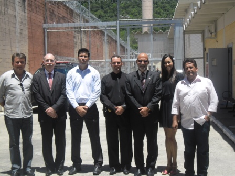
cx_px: 118
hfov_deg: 36.8
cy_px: 88
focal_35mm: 52
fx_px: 353
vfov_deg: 28.0
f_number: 5
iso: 80
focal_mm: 9.3
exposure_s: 1/449
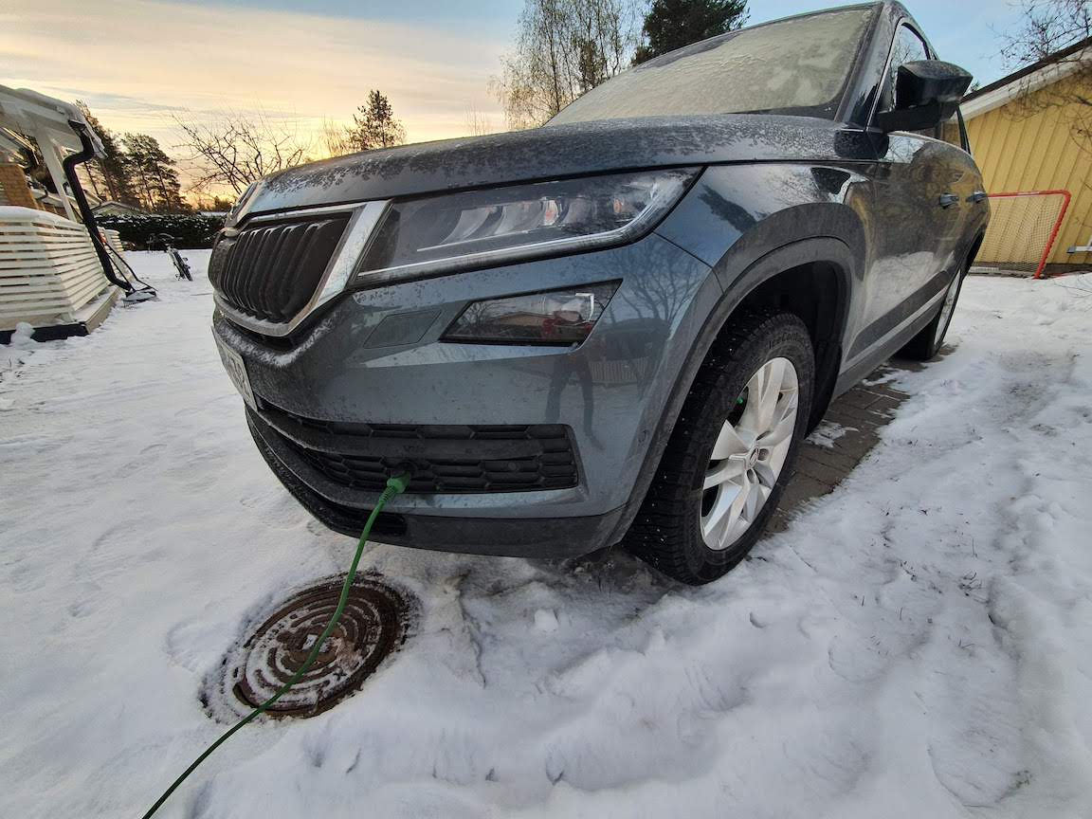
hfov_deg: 106.2
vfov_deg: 89.9
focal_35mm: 13
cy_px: 410
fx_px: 410
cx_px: 546
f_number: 2.2
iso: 50
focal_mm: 1.8
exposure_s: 1/195
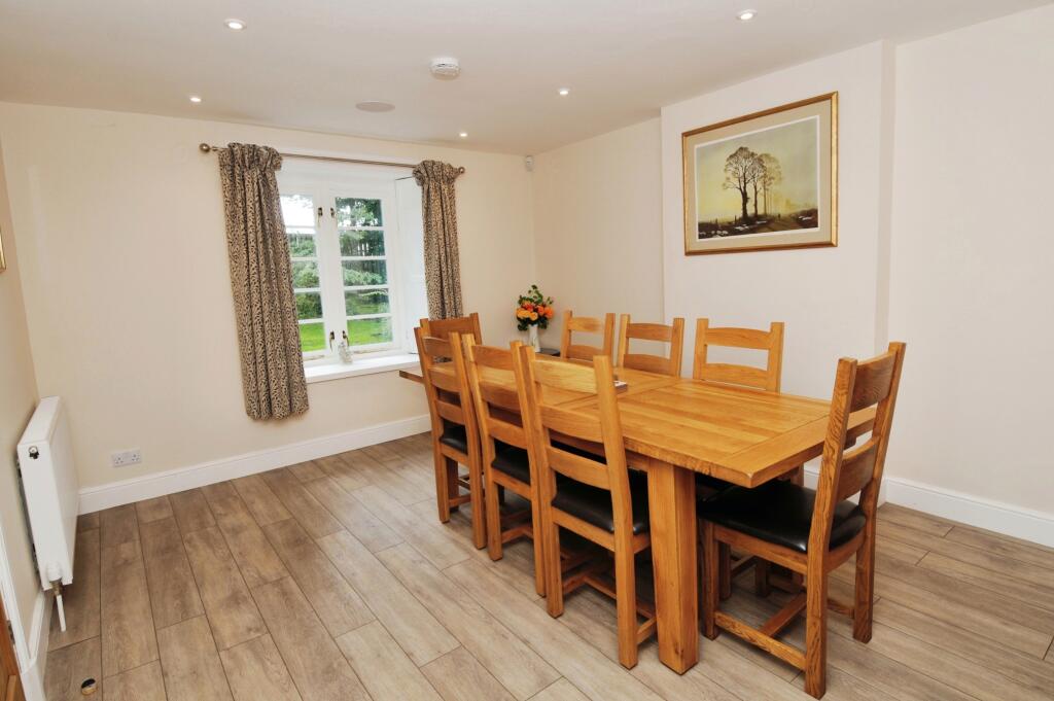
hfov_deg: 90.0
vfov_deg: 67.3
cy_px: 350
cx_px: 527
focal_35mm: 18
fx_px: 527
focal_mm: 12
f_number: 7.1
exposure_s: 1/50
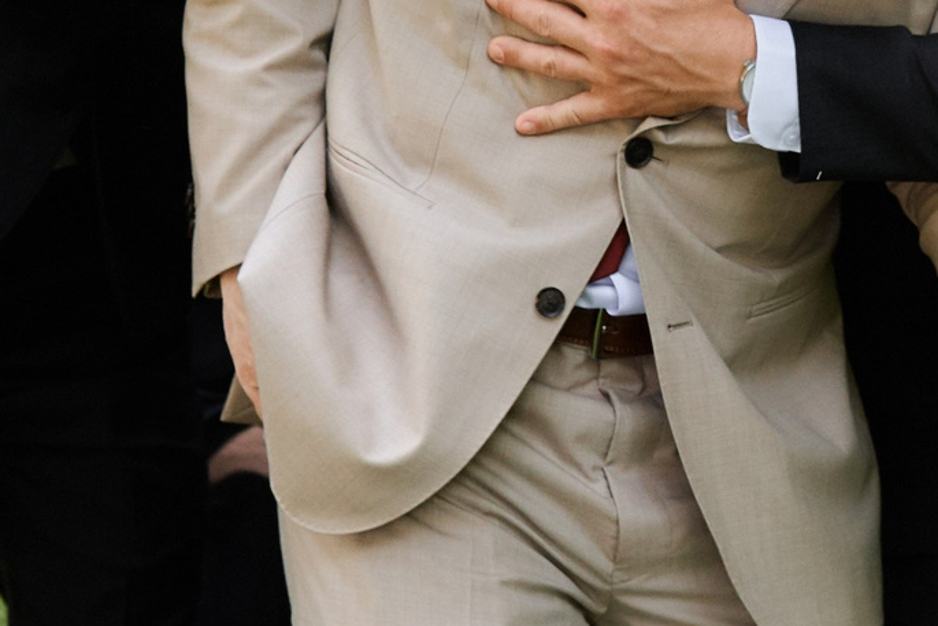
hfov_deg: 13.1
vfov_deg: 8.7
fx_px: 4091
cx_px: 403
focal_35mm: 157
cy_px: -60
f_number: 4
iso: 500
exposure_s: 1/250
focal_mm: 42
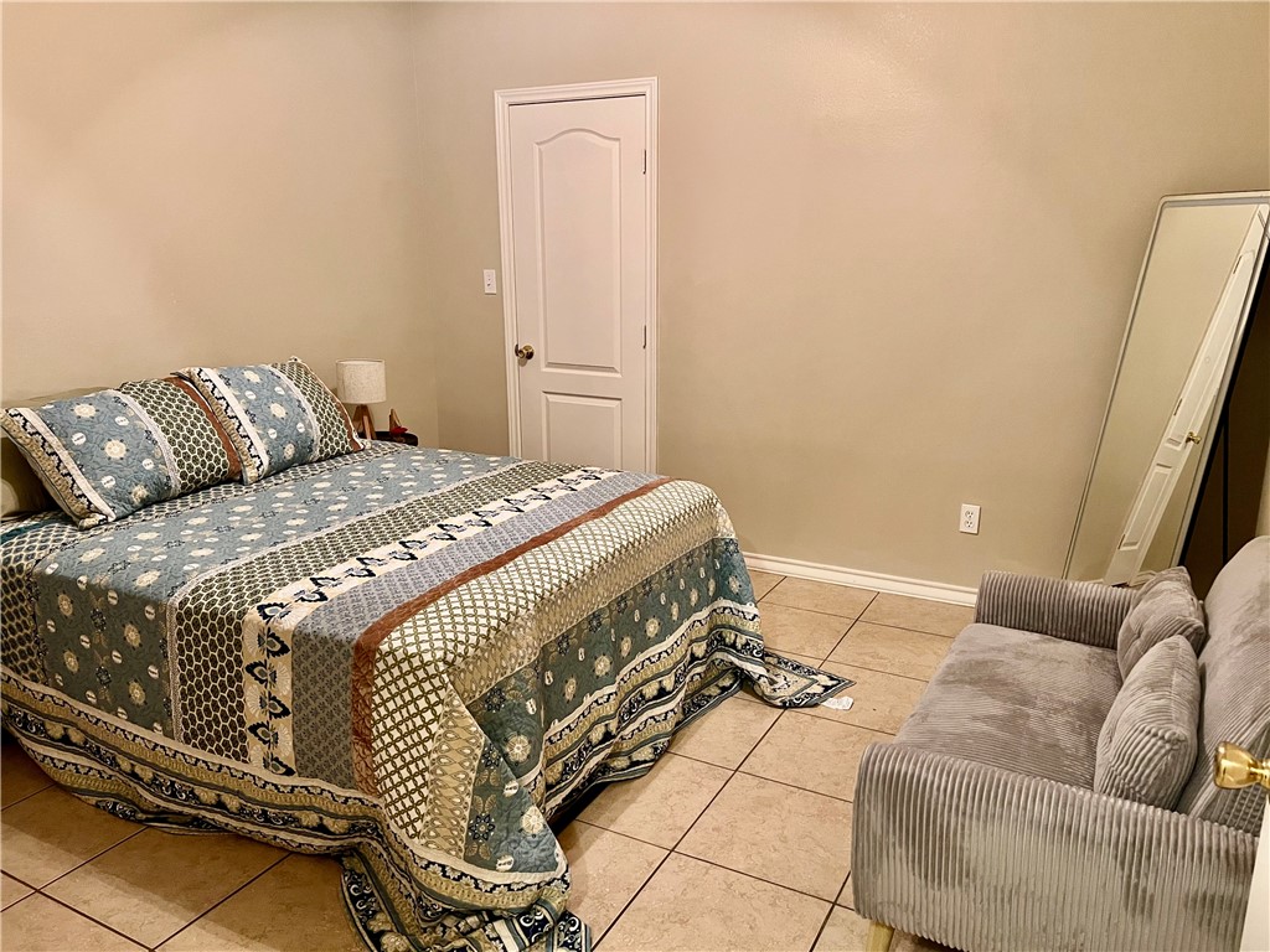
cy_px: 476
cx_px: 635
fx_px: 954
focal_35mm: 26
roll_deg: +0.4
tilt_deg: -14.4
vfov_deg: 53.1
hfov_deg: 67.3
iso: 500
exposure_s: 1/60
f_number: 1.5
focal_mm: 5.7
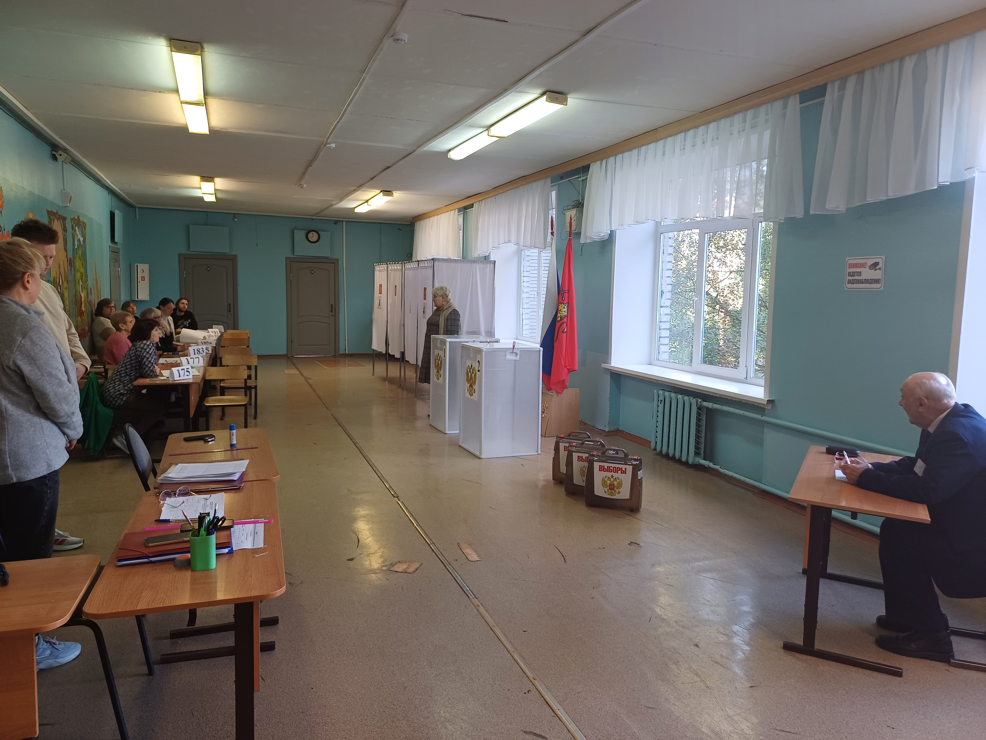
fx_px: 712
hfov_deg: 69.4
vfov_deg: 54.9
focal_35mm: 25
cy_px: 370
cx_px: 493
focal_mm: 4.65
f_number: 1.8
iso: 160
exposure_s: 1/50
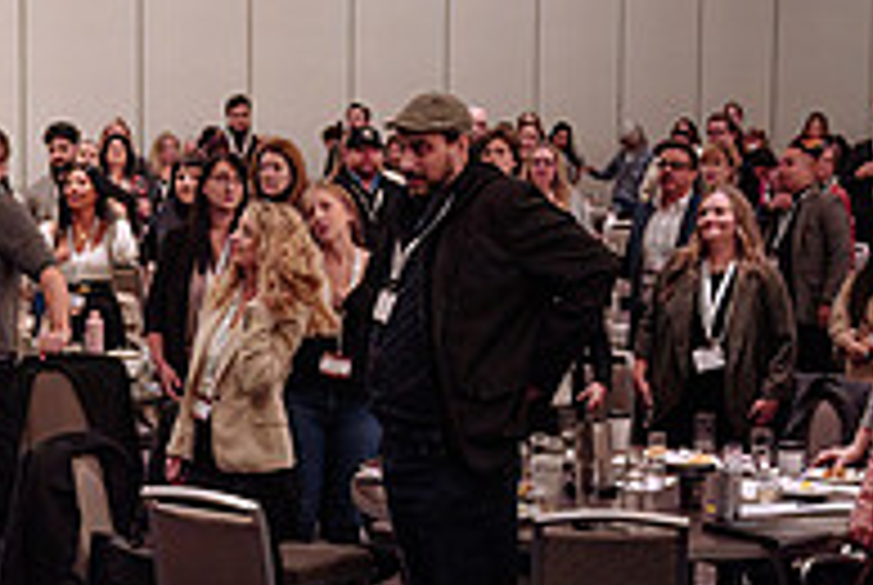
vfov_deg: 15.6
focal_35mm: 88
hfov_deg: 22.8
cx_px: 208
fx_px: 2137
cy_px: 371
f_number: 2.8
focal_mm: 24
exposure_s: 1/125
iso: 1600
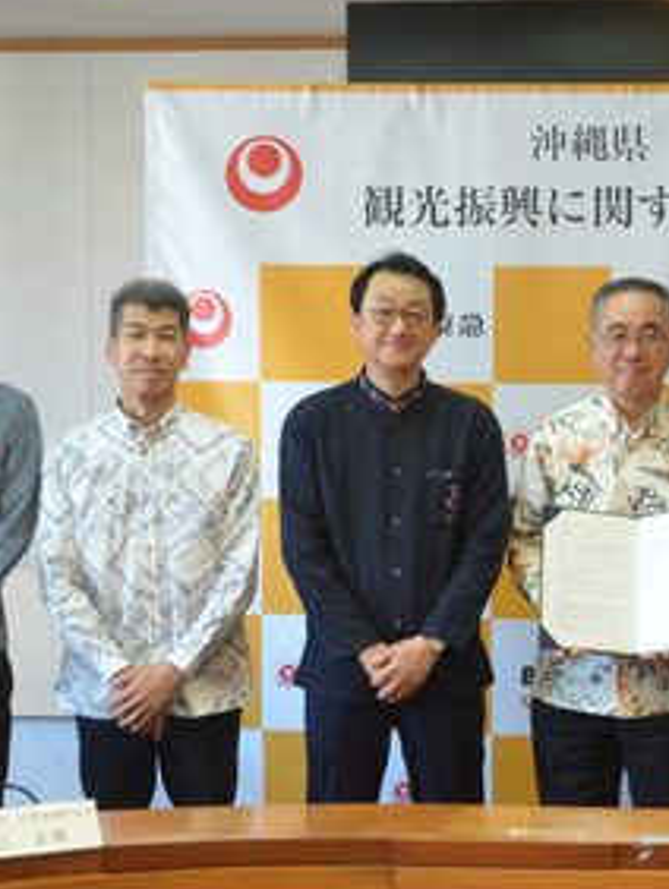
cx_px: 639
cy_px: 454
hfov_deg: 16.5
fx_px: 2264
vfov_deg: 22.2
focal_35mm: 88
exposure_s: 1/125
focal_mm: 28
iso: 2500
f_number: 7.1
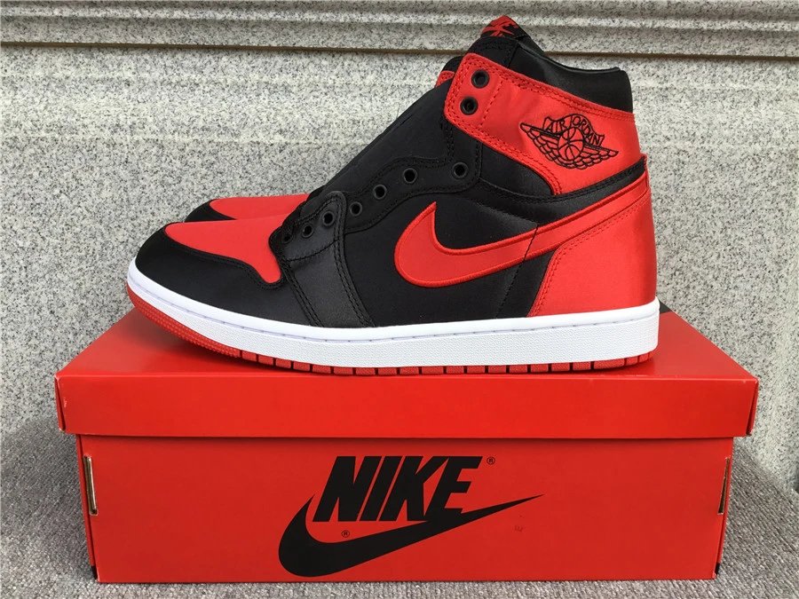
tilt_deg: -14.7
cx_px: 400
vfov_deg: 45.4
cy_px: 300
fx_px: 716
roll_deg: -0.5
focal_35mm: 31
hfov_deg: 58.4
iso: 25
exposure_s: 1/170
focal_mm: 3.3
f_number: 2.4
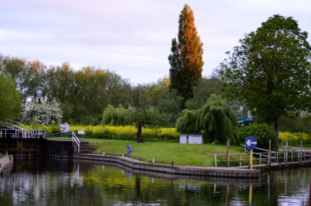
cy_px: 121
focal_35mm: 95
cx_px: 134
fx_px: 819
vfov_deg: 14.3
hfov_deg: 21.5
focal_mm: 50
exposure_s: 1/125
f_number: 1.8
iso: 400
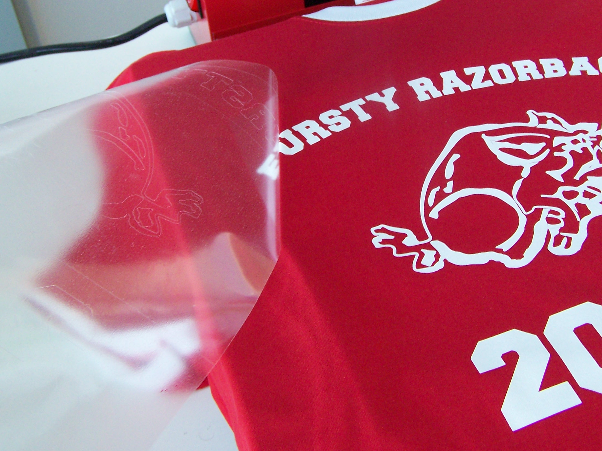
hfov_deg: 36.2
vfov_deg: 27.3
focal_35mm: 53
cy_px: 137
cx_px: 317
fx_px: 922
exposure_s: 1/20
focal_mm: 6.3
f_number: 2.8
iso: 160
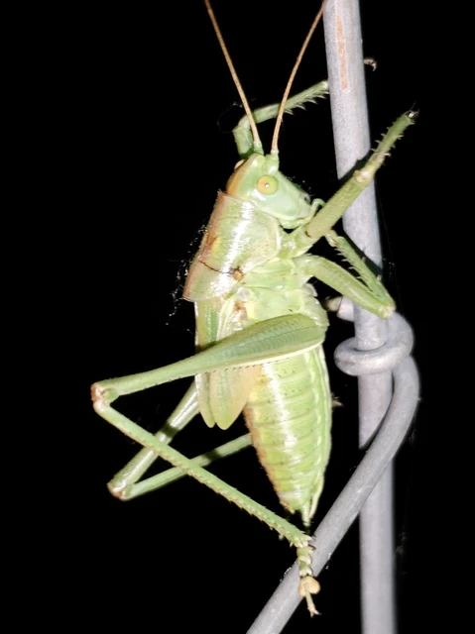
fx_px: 1685
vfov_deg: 21.3
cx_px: 238
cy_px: 317
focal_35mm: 92
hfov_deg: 16.0
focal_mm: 6.19
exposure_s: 1/33.3
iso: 640
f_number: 1.65
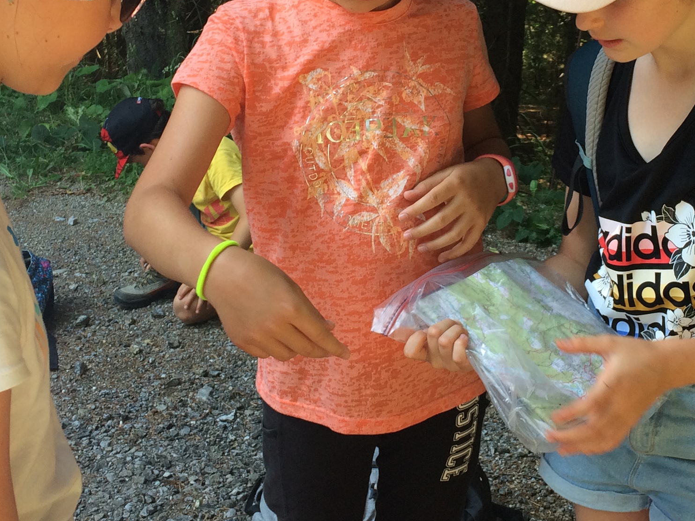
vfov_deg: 22.8
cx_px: 383
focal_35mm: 64
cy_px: 167
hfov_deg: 30.2
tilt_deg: -20.0
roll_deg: -2.4
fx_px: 1285
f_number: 2.2
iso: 40
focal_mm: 4.15
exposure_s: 1/100
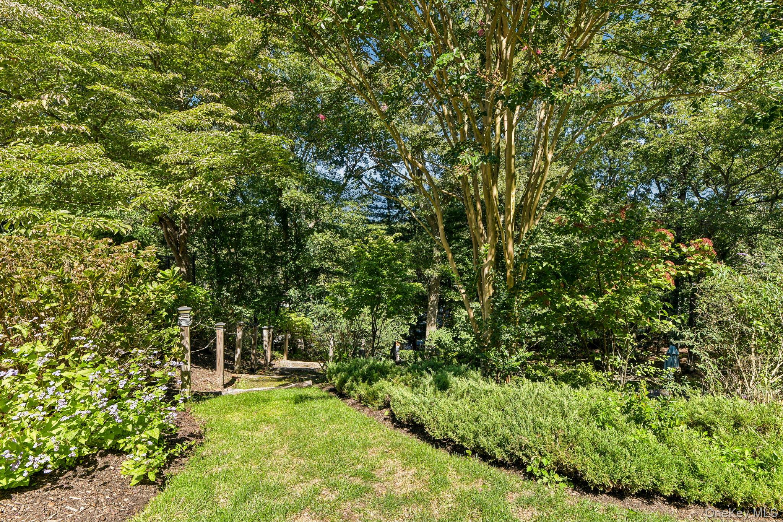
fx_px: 370
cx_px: 392
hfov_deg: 93.3
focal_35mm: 17
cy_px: 261
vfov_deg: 70.4
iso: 200
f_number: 9
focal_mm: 17
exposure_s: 1/160
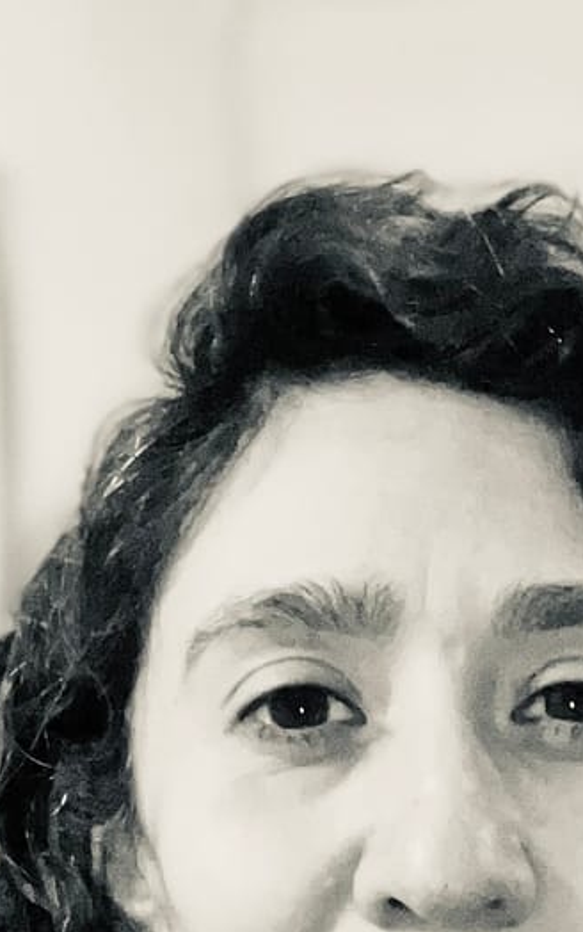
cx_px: 495
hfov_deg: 14.3
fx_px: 2311
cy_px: 1275
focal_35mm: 91
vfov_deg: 20.4
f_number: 2.2
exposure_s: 1/22
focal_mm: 2.71
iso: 500
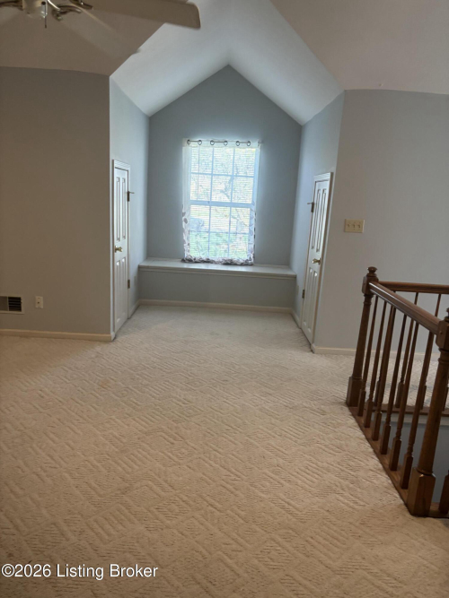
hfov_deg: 53.0
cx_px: 224
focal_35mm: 26
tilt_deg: -11.5
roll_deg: -4.8
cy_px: 299
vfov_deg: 67.3
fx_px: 450
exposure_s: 1/60
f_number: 1.6
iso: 250
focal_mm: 5.96
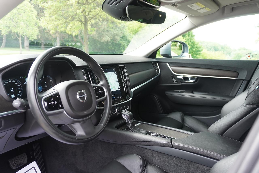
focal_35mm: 28
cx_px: 130
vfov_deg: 45.7
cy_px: 86
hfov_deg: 64.5
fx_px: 205
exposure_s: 1/160
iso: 500
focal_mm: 19
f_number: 4
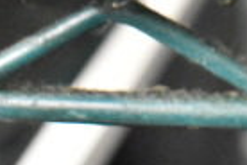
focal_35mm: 159
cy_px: -195
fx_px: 1091
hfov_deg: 12.4
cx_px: 344
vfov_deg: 8.1
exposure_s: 1/40
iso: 12800
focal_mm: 24
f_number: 4
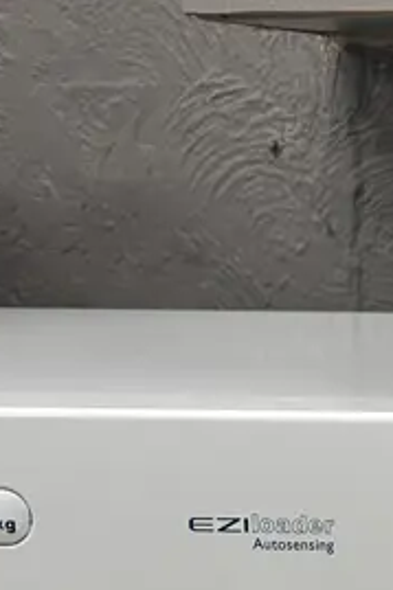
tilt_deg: -28.9
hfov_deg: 14.1
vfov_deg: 18.0
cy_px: 991
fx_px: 1558
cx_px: 426
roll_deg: -1.5
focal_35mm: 95
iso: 125
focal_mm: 6.86
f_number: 1.78
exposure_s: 1/100
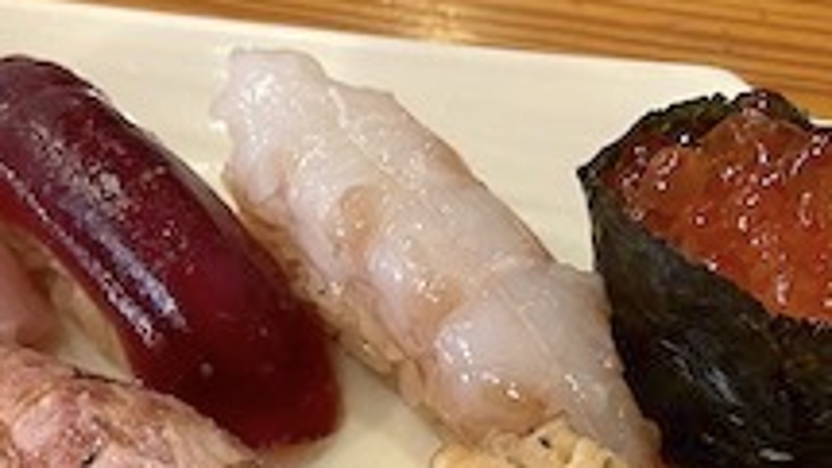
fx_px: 1743
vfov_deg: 14.6
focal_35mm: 79
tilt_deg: -56.0
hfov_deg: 26.8
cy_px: 623
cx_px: 321
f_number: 1.6
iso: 160
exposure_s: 1/50
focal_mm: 4.2
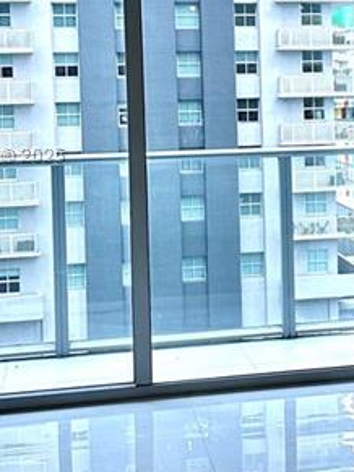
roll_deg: +0.6
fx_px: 1351
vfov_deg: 19.8
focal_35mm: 99
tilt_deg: -1.8
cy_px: 156
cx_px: 497
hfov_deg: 14.2
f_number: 1.78
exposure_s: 1/169
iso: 64
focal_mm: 6.86
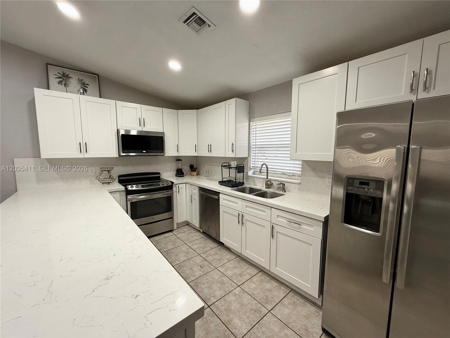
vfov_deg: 85.7
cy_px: 169
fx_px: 182
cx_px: 225
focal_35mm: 14
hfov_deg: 102.1
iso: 250
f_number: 2.2
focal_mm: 2.22
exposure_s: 1/120
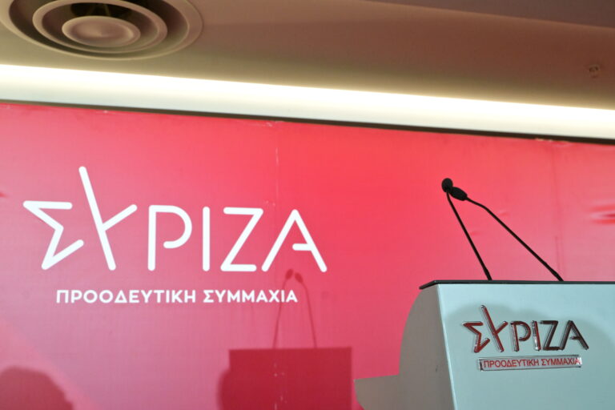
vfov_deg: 31.9
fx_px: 717
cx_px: 308
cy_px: 205
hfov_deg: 46.4
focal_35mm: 42
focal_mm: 42
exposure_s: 1/400
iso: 6400
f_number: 5
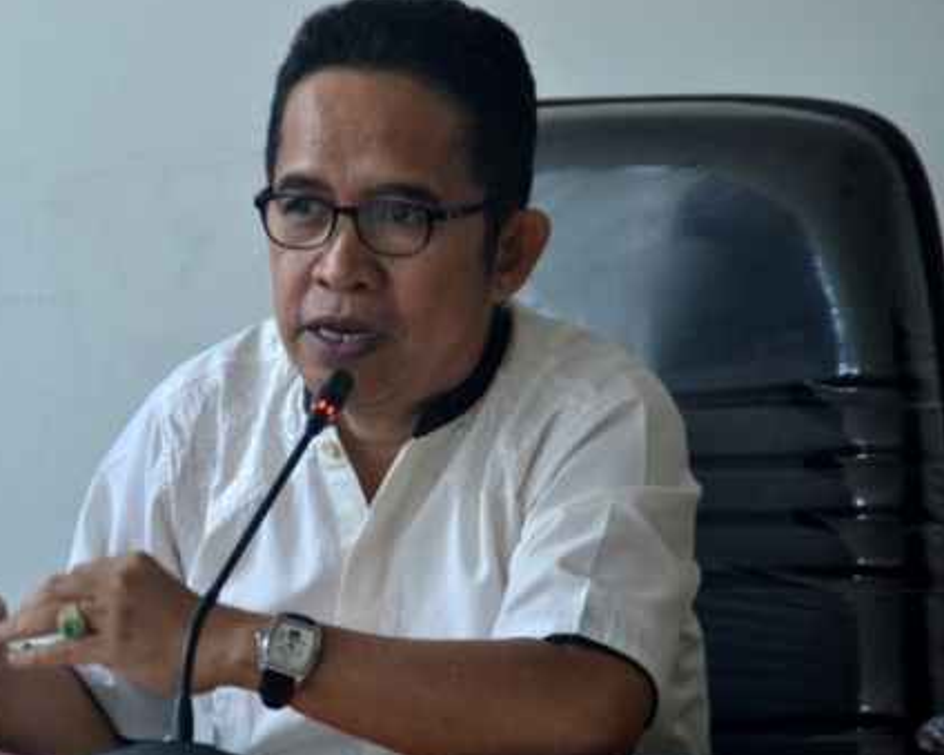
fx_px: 11313
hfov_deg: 4.8
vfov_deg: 3.8
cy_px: 440
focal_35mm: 405
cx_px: 272
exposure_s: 1/100
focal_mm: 200
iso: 800
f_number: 6.3
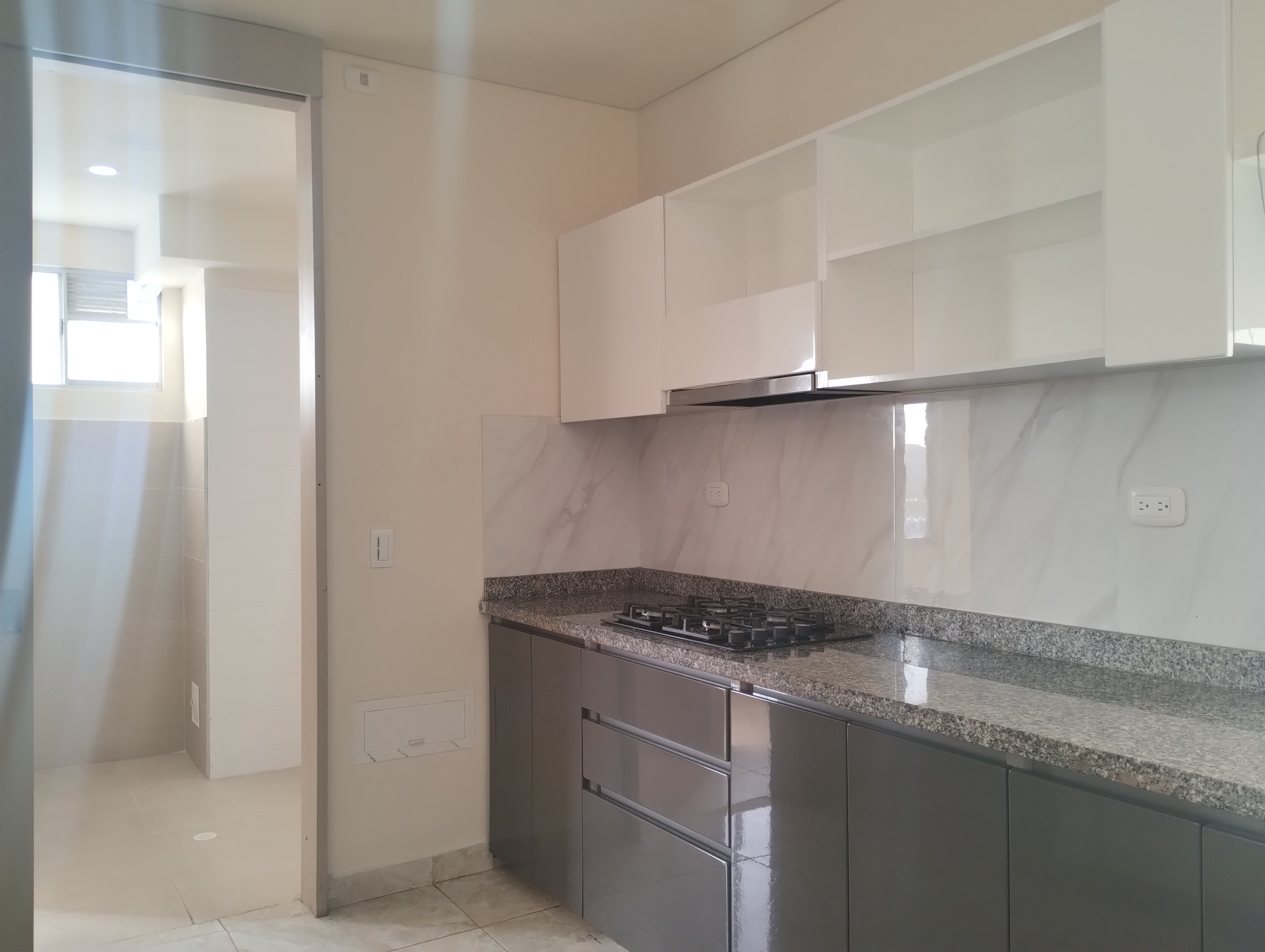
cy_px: 476
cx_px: 632
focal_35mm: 28
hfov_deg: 63.4
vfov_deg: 49.9
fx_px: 1025
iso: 170
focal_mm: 4.27
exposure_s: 1/60
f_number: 1.8
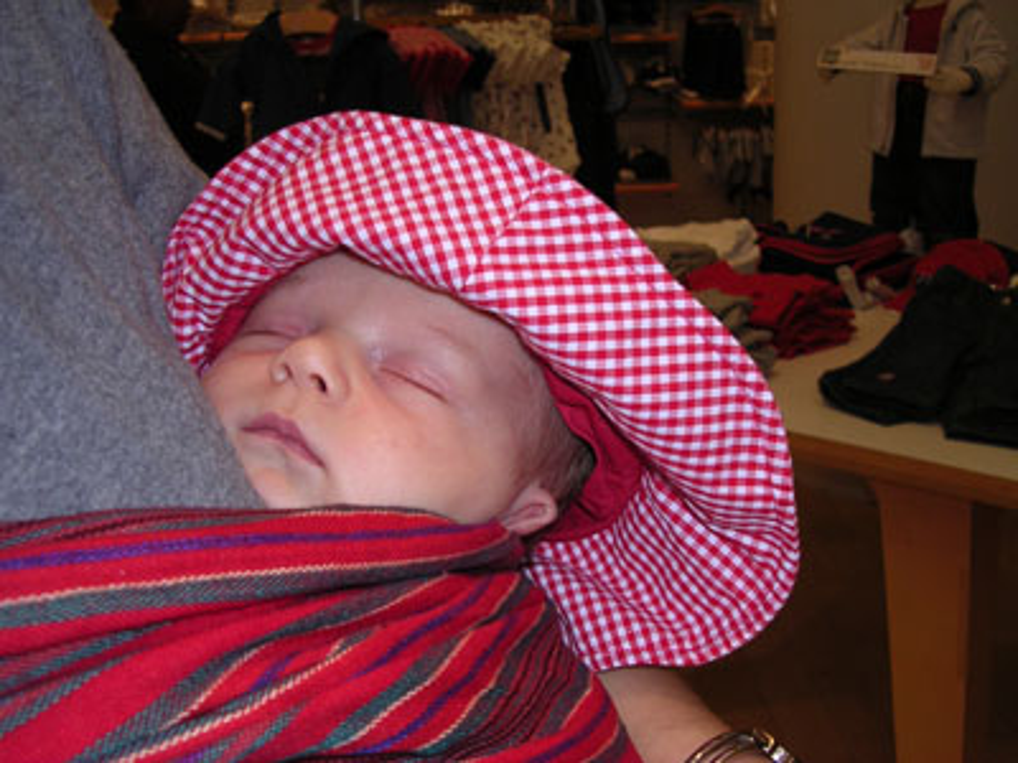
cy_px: 382
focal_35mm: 38
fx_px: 1118
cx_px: 509
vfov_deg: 37.7
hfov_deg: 49.0
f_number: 2.8
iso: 100
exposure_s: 1/60.1
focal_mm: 5.8
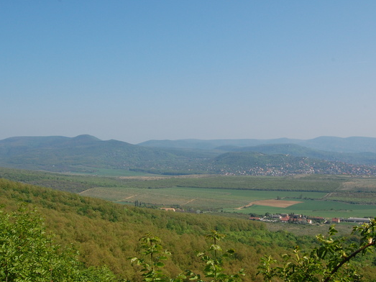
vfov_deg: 35.5
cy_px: 144
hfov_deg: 46.2
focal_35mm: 41
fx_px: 441
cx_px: 188
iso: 400
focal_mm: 23
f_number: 11
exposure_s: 1/500
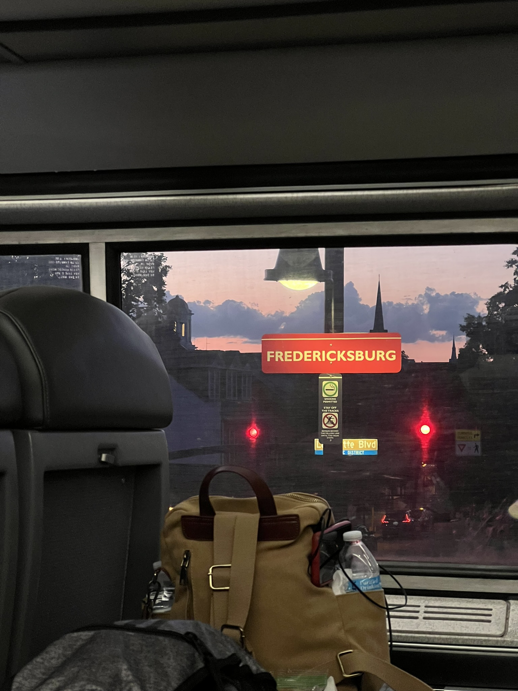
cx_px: 259
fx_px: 1536
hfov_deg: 19.1
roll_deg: -0.2
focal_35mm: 77
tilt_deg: +3.1
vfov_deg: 25.3
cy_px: 346
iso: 1000
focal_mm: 9
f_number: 2.8
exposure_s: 1/60
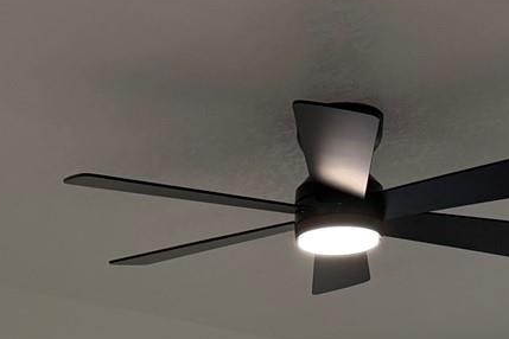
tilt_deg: -0.6
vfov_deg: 13.1
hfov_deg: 21.9
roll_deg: -0.3
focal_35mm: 93
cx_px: 190
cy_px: 639
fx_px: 1315
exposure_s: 1/210
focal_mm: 6.76
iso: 125
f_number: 1.78
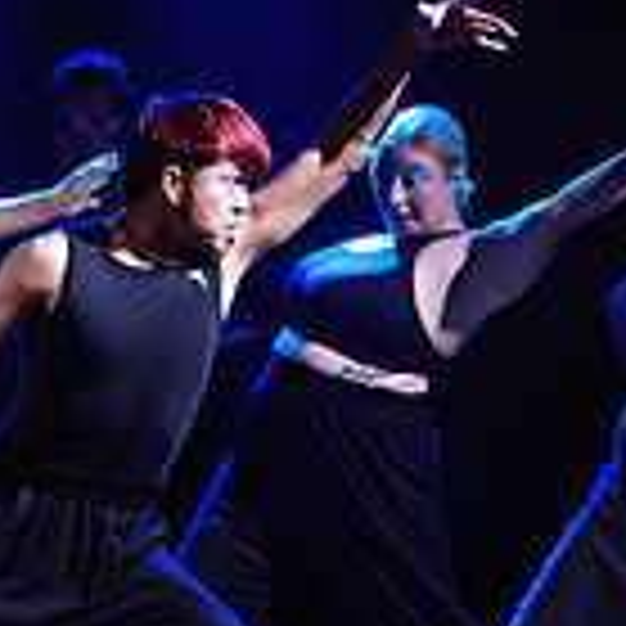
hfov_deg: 4.2
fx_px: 8552
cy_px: 125
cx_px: 63
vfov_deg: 4.2
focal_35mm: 418
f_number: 2.8
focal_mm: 102
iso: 1600
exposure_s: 1/200
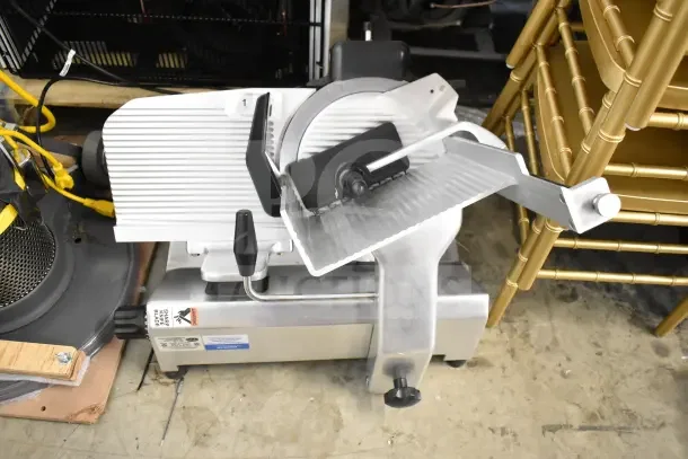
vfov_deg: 43.6
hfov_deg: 61.9
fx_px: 573
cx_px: 344
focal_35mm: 30
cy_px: 230
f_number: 3.8
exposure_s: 1/30
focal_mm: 20
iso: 4000
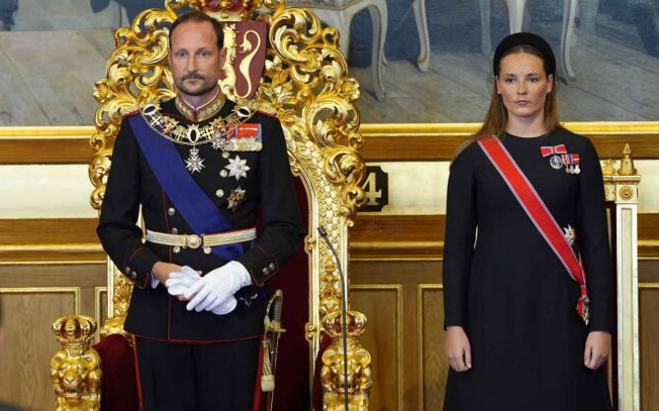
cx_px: 336
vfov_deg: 4.6
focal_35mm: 284
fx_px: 5099
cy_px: 178
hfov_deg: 7.4
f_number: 3.5
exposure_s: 1/200
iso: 1600
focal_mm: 168
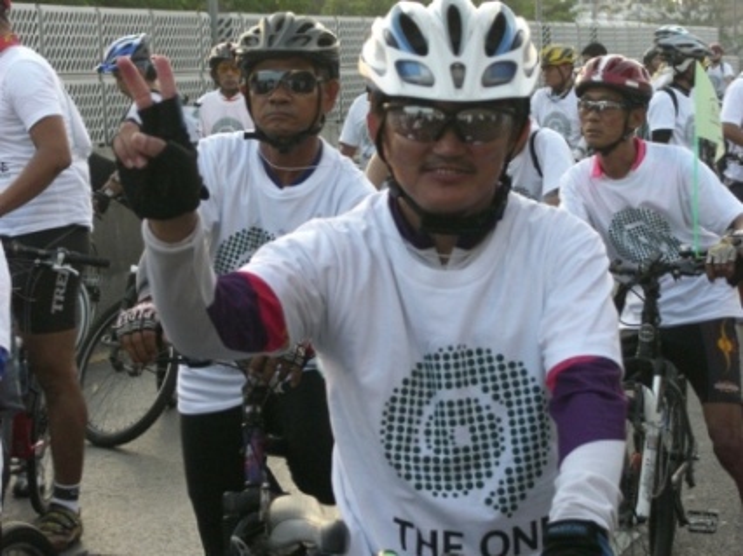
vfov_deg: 13.0
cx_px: 372
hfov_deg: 17.3
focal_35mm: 114
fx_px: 2446
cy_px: 278
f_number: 5.4
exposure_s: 1/125
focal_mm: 18.9
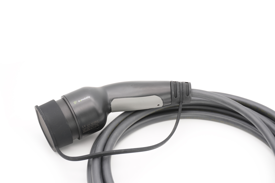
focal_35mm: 75
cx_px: 138
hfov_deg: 27.0
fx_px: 573
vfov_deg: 18.2
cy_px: 92
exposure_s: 1/10
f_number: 10
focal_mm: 50
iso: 100
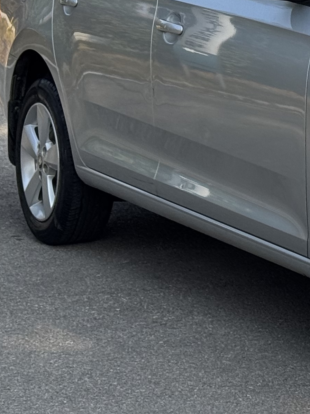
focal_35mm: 162
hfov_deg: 8.9
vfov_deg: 12.0
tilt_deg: -2.1
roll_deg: +1.5
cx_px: 512
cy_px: -68
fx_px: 1935
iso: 64
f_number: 1.78
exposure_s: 1/2179
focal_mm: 6.76
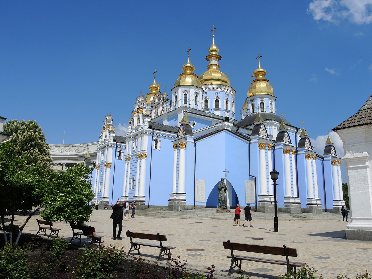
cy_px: 140
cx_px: 186
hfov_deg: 63.4
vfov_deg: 49.8
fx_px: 301
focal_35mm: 28
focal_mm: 6
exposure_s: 1/1250
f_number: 4
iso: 80
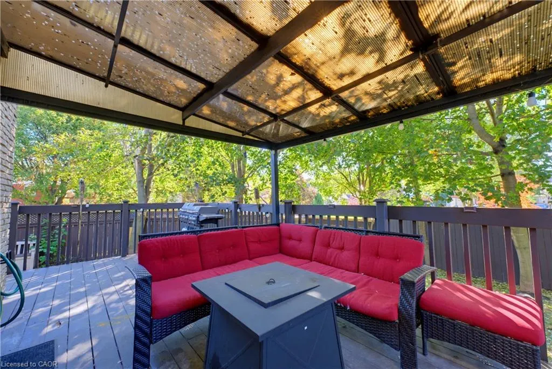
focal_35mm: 14
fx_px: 215
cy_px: 184
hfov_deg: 104.2
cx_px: 276
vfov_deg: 81.3
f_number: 11
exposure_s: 1/8
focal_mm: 14
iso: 800
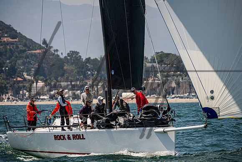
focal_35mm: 325
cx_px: 124
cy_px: 81
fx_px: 2184
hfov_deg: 6.3
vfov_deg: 4.2
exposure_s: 1/2500
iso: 500
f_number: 8
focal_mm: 310
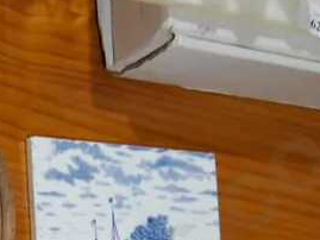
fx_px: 1054
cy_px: 429
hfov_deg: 16.6
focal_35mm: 114
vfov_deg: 12.0
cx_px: -55
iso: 200
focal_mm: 15
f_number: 3.6
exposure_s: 1/100
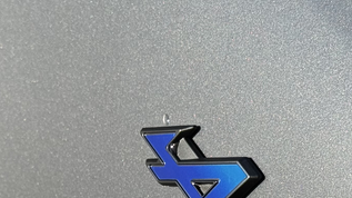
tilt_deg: -46.3
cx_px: 80
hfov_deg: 13.8
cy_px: 265
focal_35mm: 155
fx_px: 1446
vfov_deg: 7.7
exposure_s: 1/1637
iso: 64
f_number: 1.78
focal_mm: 6.76
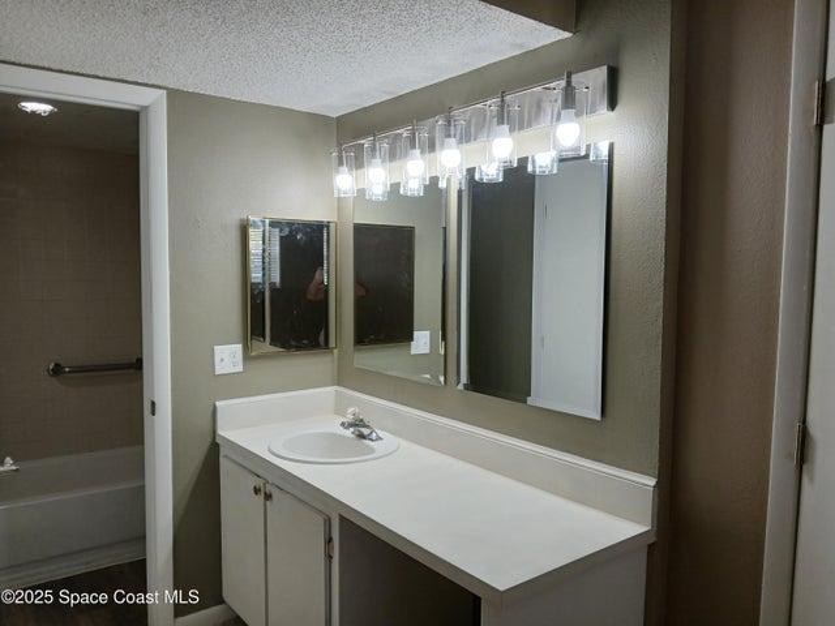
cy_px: 313
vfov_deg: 53.1
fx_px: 627
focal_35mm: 26
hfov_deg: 67.3
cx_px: 418
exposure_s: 1/60
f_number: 1.8
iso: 64
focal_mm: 3.98
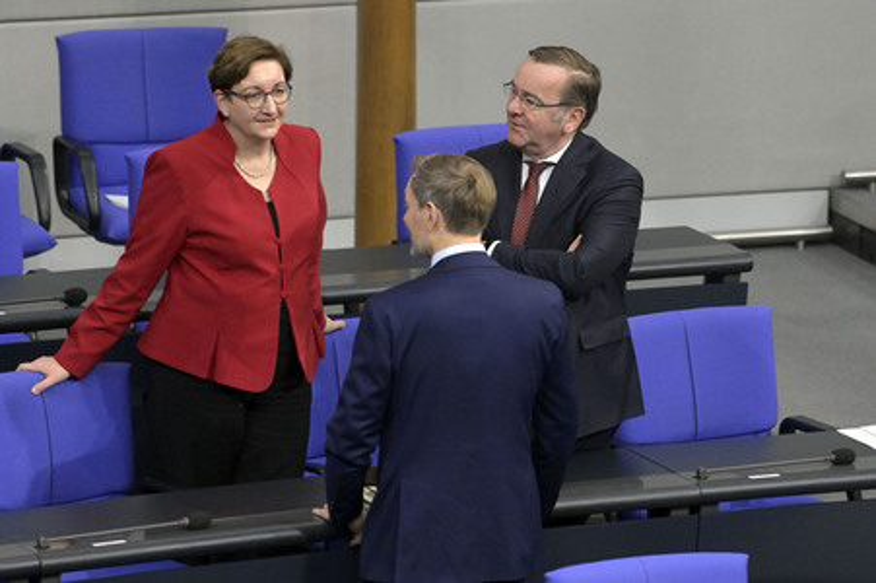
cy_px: 292
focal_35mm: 250
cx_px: 438
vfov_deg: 5.5
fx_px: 6079
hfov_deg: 8.2
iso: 12800
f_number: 5.6
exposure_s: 1/320
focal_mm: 250
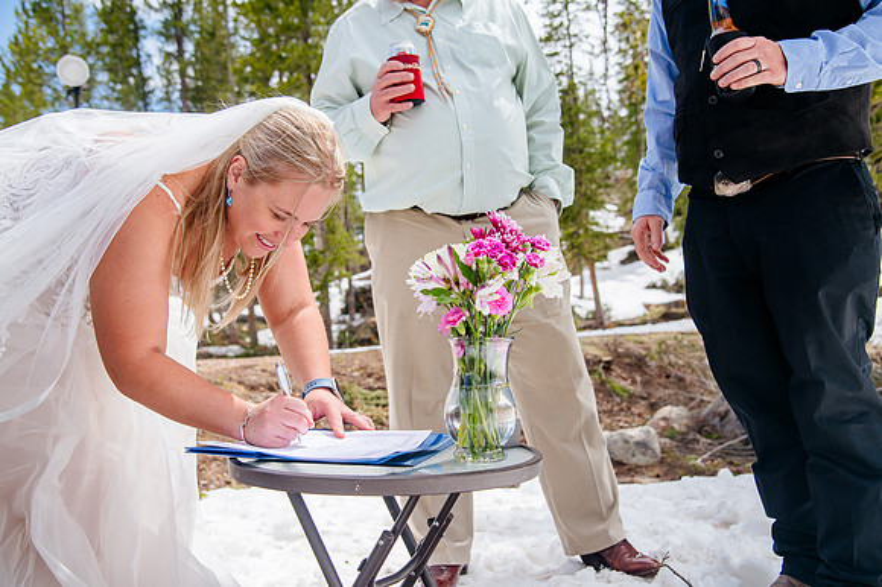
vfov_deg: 33.4
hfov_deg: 48.5
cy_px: 294
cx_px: 441
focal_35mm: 40
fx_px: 979
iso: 250
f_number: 5.6
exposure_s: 1/320
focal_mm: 40
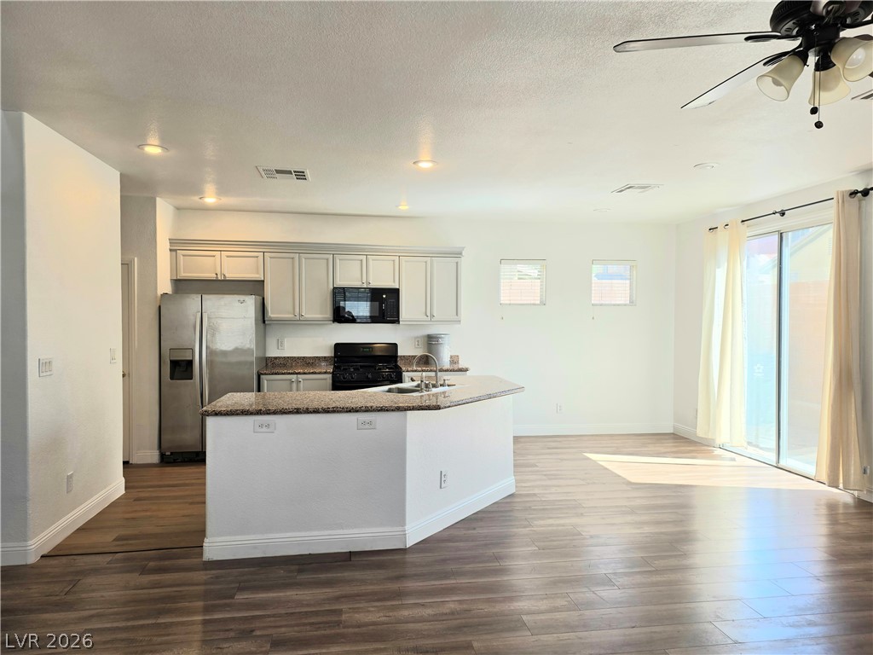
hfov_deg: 73.9
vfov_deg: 58.9
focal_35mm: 23
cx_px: 436
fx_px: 580
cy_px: 328
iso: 12
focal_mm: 6.3
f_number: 1.7
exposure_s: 1/127
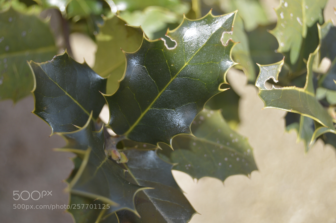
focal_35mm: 82
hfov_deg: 24.6
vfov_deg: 16.5
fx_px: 769
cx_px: 168
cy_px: 112
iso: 100
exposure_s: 1/160
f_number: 5.6
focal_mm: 55
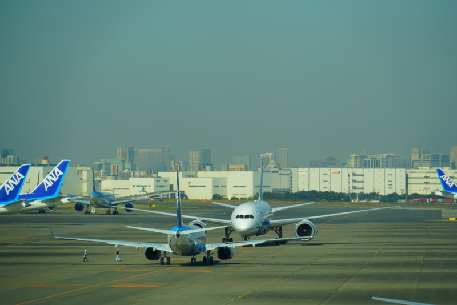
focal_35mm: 240
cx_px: 228
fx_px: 3048
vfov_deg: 5.7
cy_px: 152
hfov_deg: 8.6
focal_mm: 240
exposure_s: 1/250
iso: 100
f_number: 8
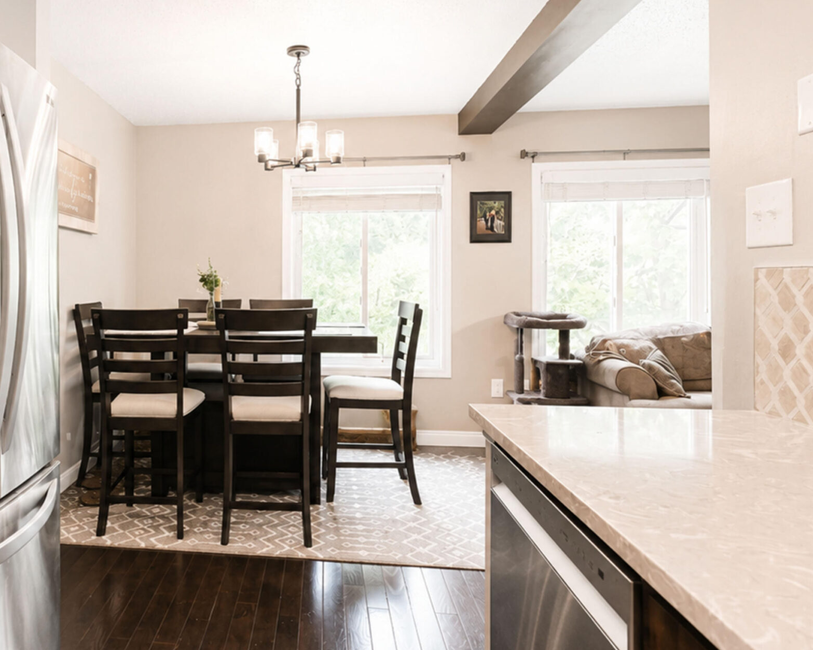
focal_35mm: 23
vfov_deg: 60.8
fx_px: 553
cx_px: 241
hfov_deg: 69.5
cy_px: 293
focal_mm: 10
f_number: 4.5
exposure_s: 1/50
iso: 2000
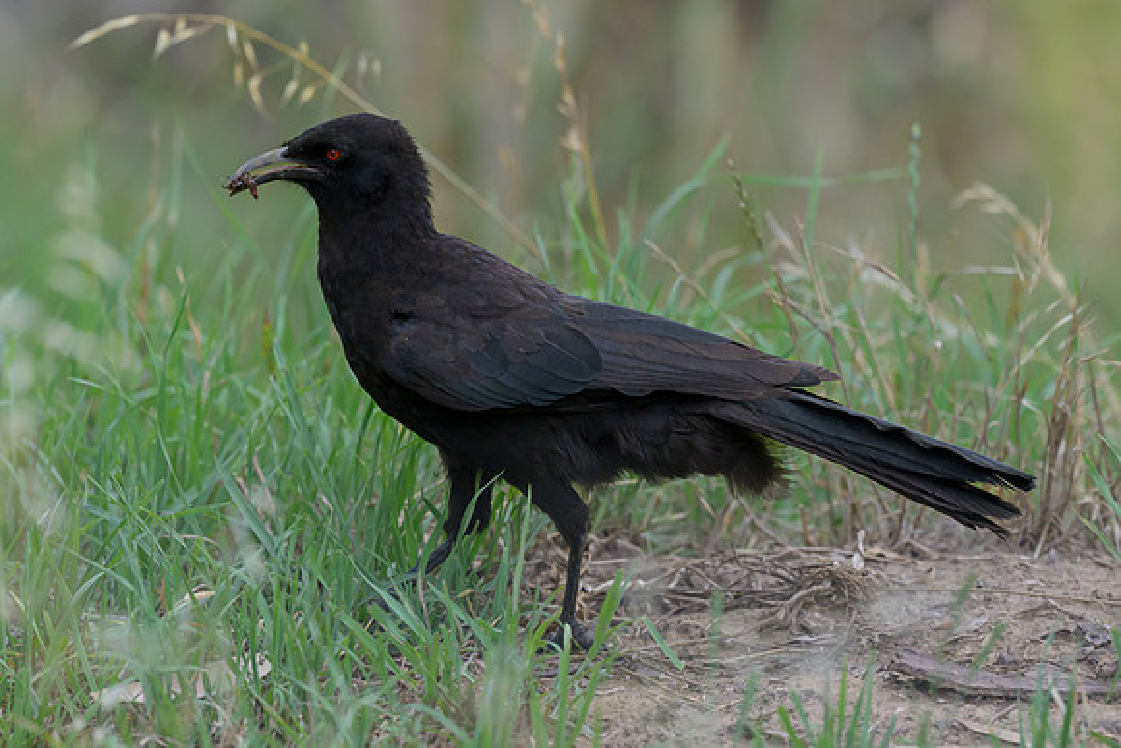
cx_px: 488
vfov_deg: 1.7
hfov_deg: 2.5
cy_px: 240
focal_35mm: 813
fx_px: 25329
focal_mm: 400
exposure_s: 1/2500
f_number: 4
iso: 1400
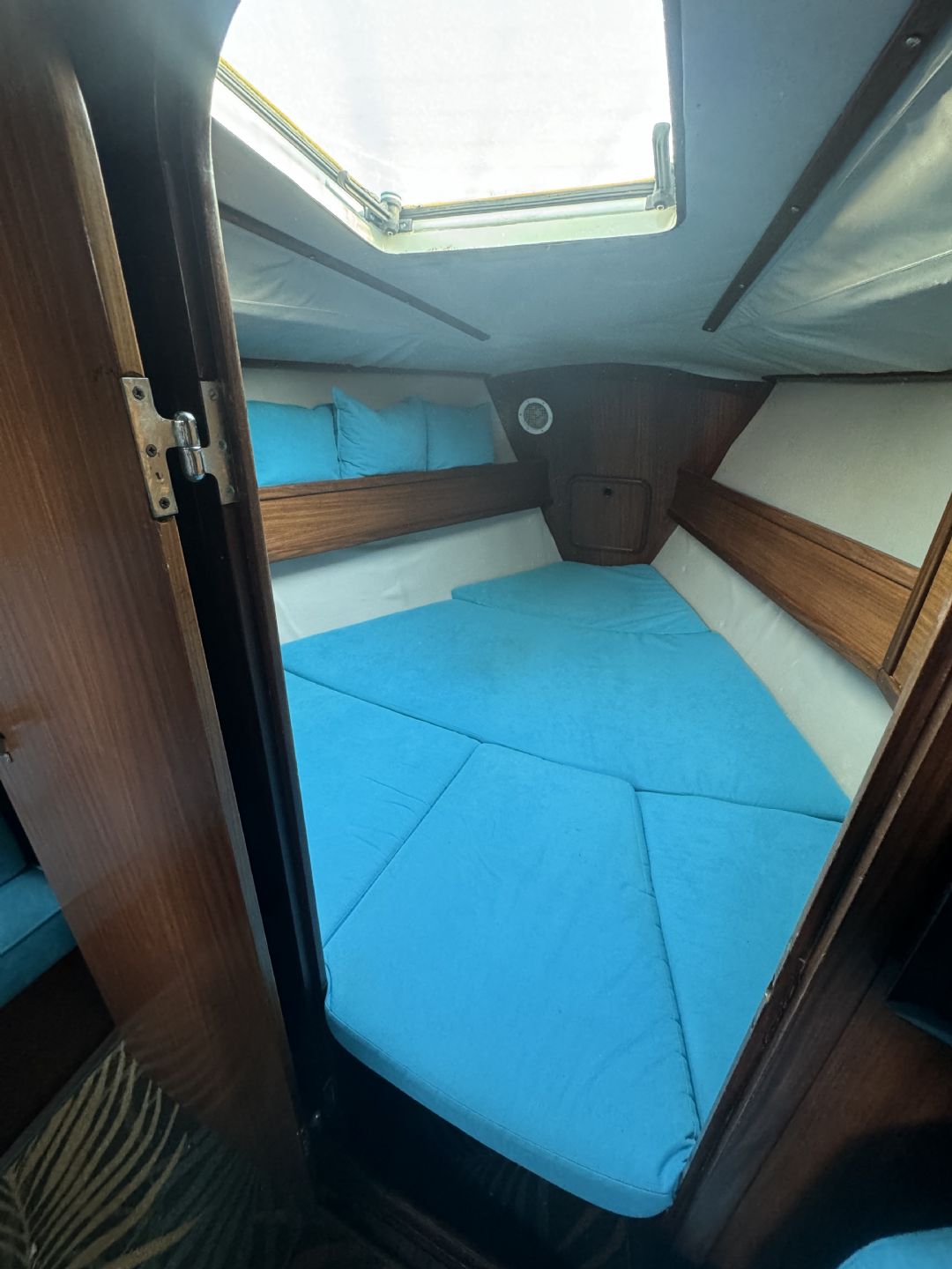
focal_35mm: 14
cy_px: 634
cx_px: 476
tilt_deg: -24.0
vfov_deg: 102.1
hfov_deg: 85.7
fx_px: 513
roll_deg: +1.0
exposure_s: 1/60
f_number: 2.2
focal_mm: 2.22
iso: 320
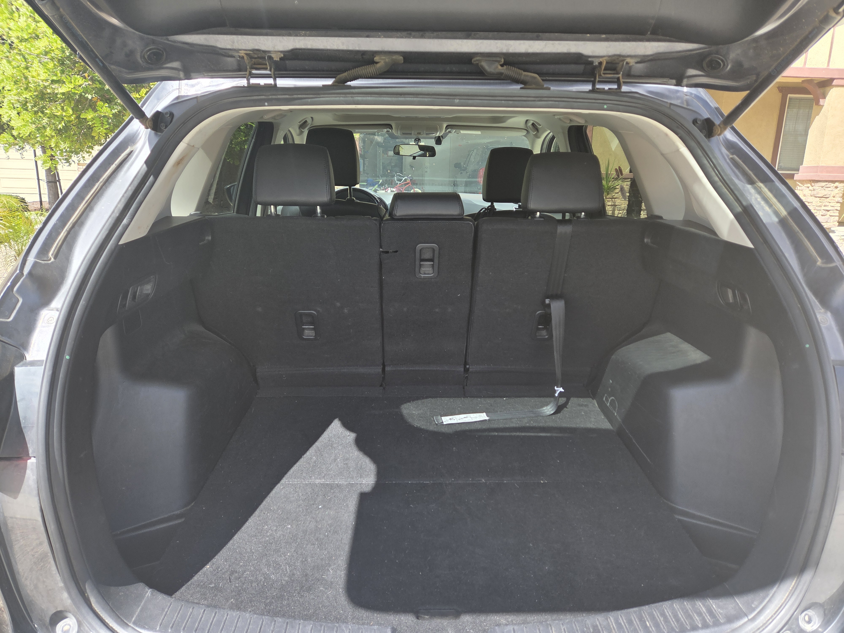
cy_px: 316
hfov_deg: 73.9
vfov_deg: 58.9
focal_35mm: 23
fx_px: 561
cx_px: 422
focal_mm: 5.4
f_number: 1.8
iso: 80
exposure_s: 1/1093
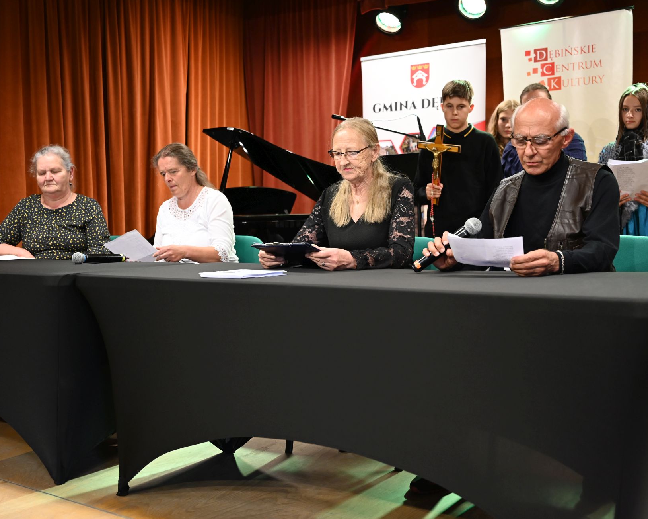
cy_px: 263
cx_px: 312
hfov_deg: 47.3
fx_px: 740
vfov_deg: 38.6
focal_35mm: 39
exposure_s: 1/125
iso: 2000
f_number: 2.8
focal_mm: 33.5
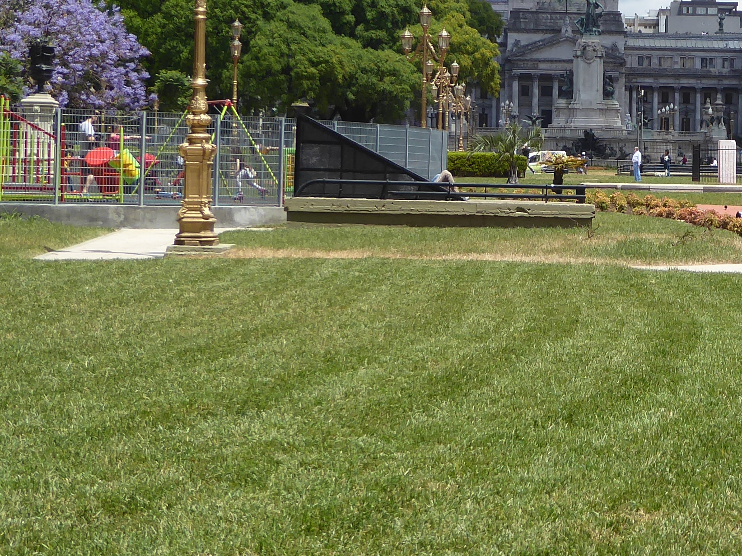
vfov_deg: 13.2
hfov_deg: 17.3
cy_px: 165
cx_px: 677
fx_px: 2401
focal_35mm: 112
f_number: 3.9
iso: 80
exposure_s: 1/640
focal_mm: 7.8
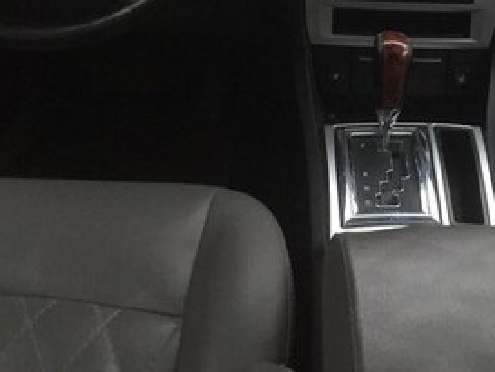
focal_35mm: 70
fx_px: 1001
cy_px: -64
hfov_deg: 27.0
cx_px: 422
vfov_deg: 19.9
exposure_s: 1/33
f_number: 2.2
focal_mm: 4.15
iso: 200
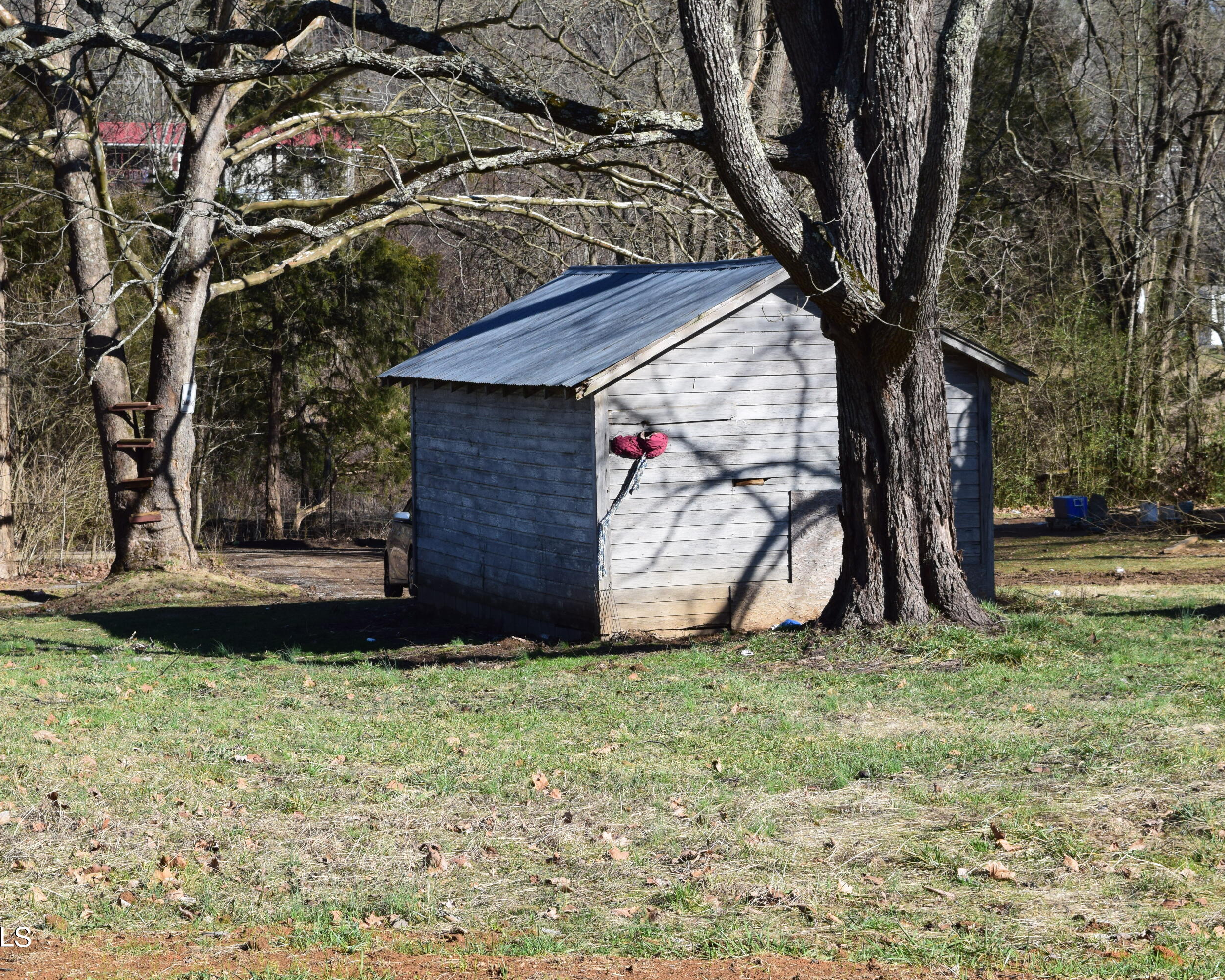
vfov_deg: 16.4
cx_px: 651
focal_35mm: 94
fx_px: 3393
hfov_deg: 20.5
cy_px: 489
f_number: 11
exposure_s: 1/400
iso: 400
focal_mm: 55
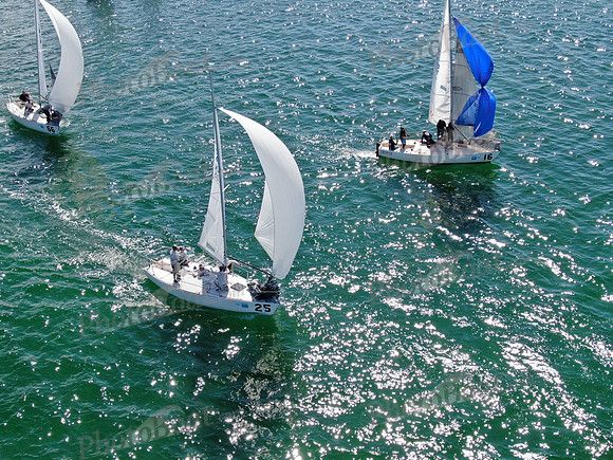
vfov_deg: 30.3
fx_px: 850
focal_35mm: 48
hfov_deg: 39.7
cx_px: 306
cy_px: 230
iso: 100
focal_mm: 8.6
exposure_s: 1/640
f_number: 3.8
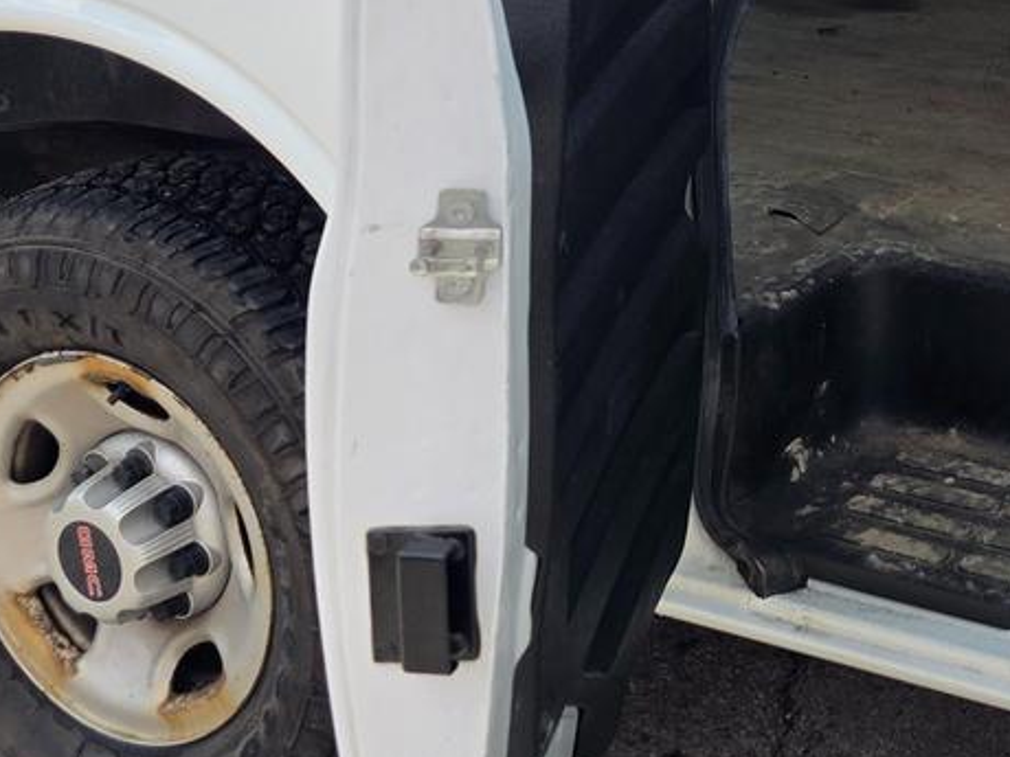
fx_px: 1867
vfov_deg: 21.3
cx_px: 1247
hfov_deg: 26.5
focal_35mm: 64
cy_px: -162
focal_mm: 6.3
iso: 80
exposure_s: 1/3336
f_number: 1.7
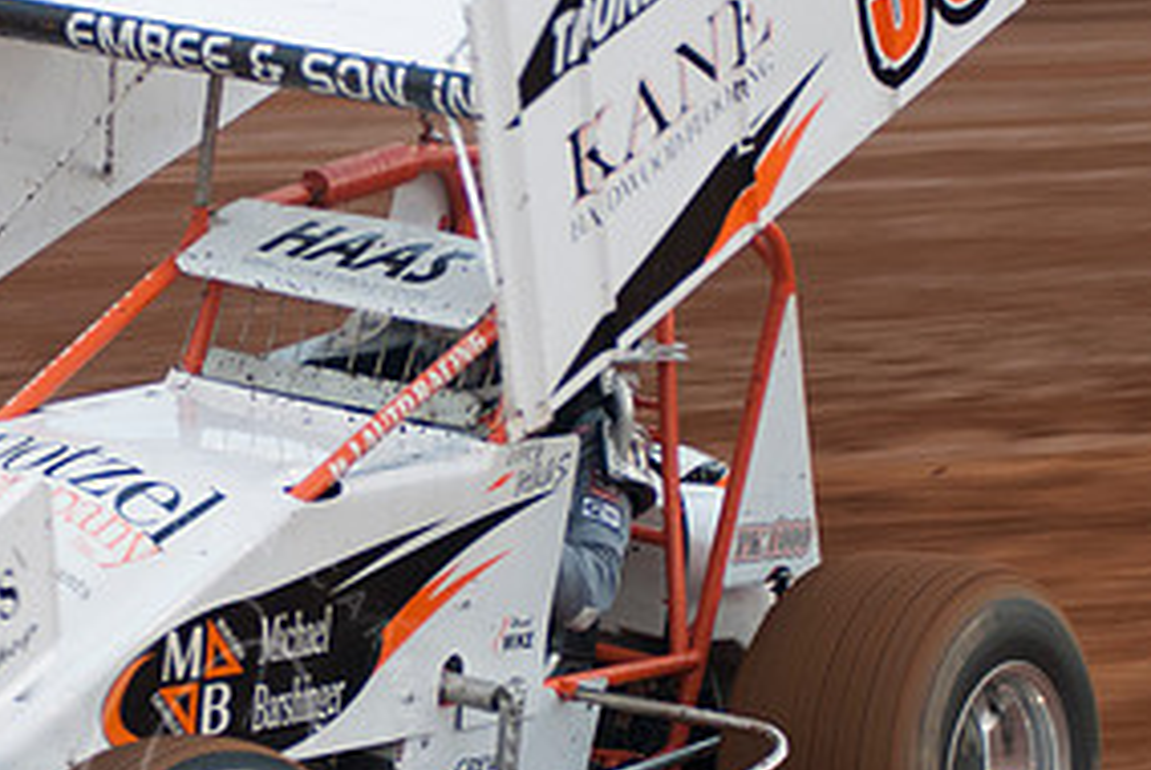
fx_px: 7841
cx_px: 182
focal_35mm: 245
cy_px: 381
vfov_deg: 5.6
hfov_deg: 8.4
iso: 400
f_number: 3.2
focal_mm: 80
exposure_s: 1/320
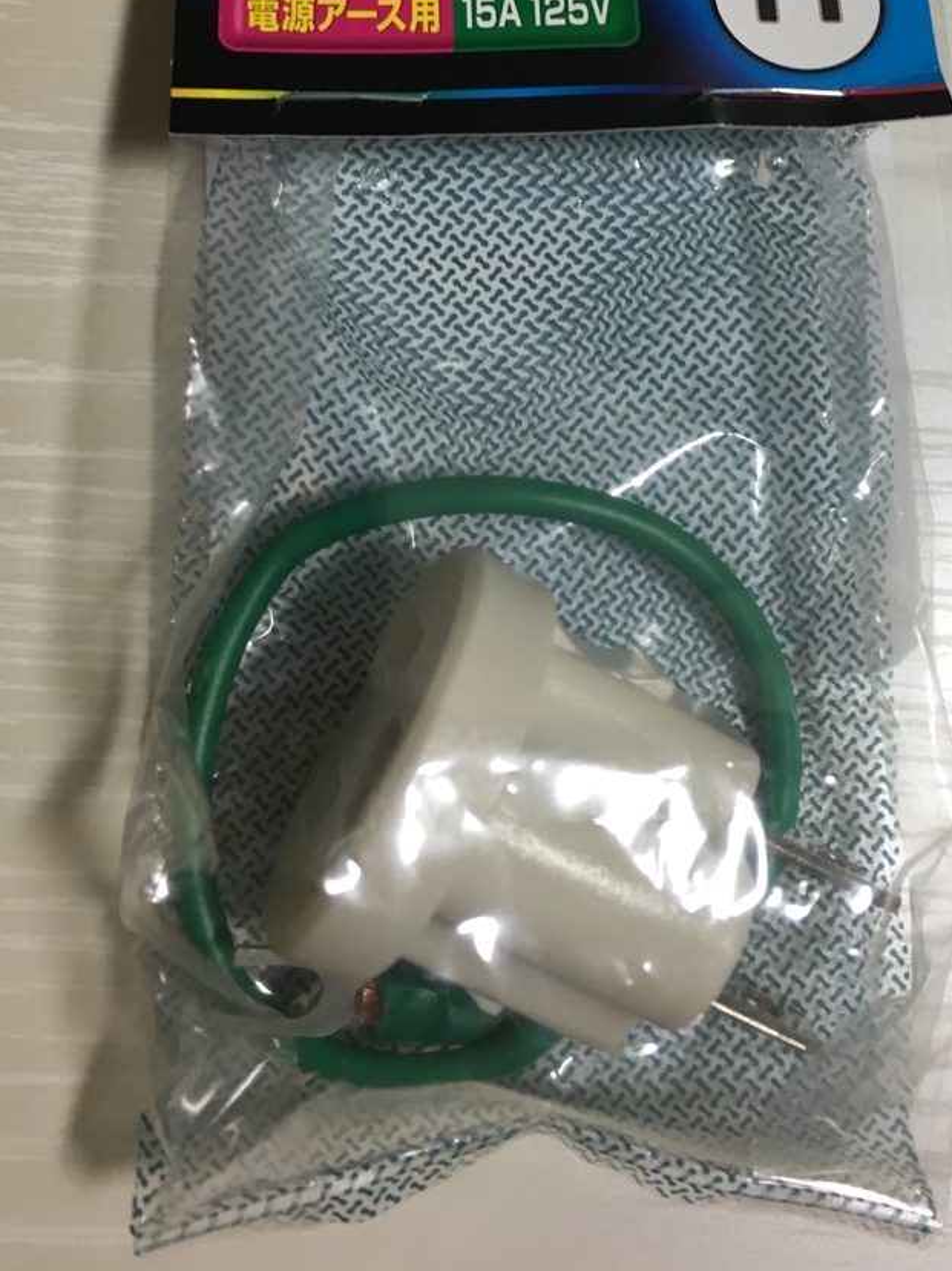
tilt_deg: -80.0
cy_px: 365
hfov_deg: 34.2
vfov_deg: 43.8
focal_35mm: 42
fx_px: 1541
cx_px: 566
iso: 40
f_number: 2.2
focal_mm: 4.15
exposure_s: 1/30
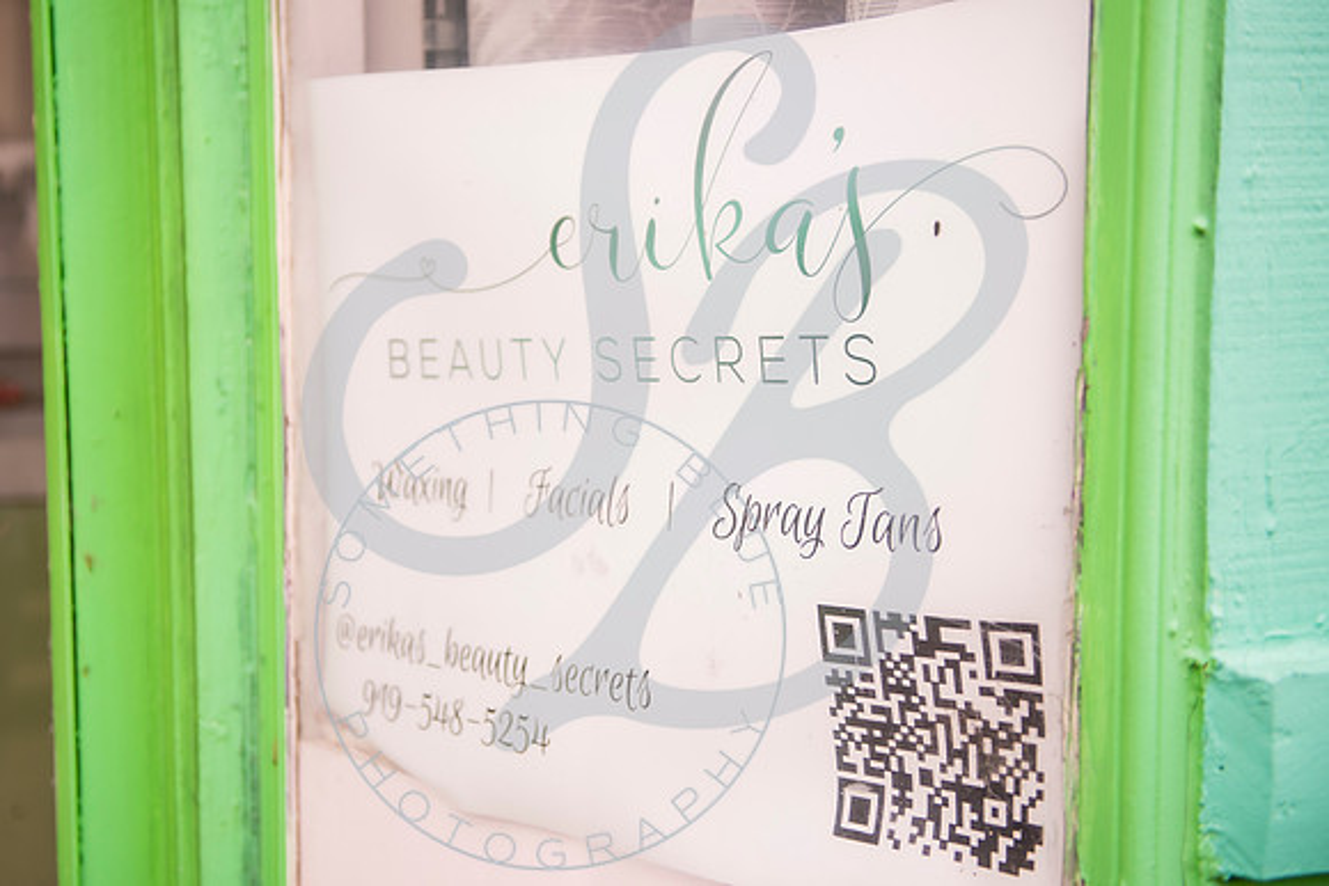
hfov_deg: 38.3
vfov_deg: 26.1
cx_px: 578
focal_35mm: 52
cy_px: 424
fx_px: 1911
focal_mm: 45
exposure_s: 1/640
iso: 100
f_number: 2.8
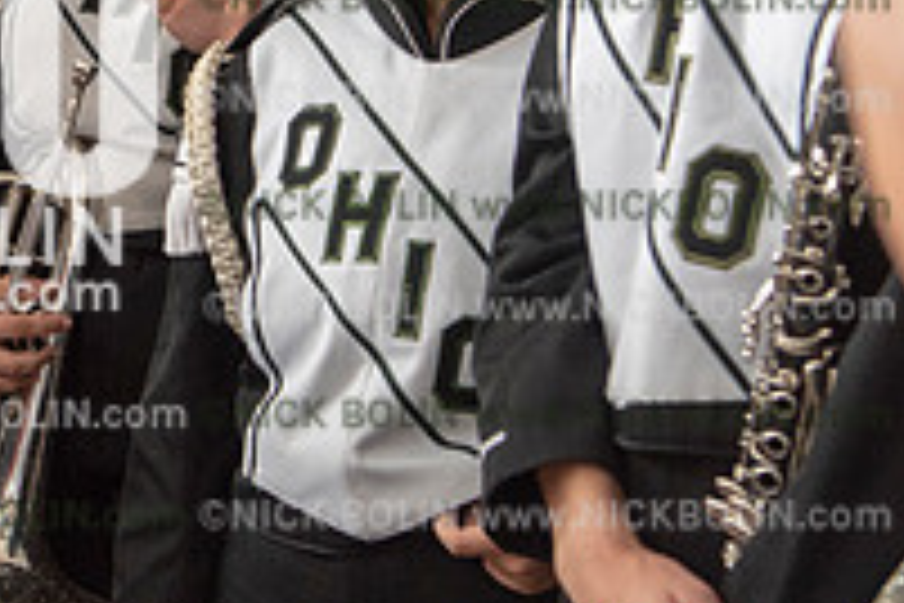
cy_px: 101
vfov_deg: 10.5
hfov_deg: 15.2
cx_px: -162
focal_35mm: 130
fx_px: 3264
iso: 2000
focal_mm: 45
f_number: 3.5
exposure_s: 1/125
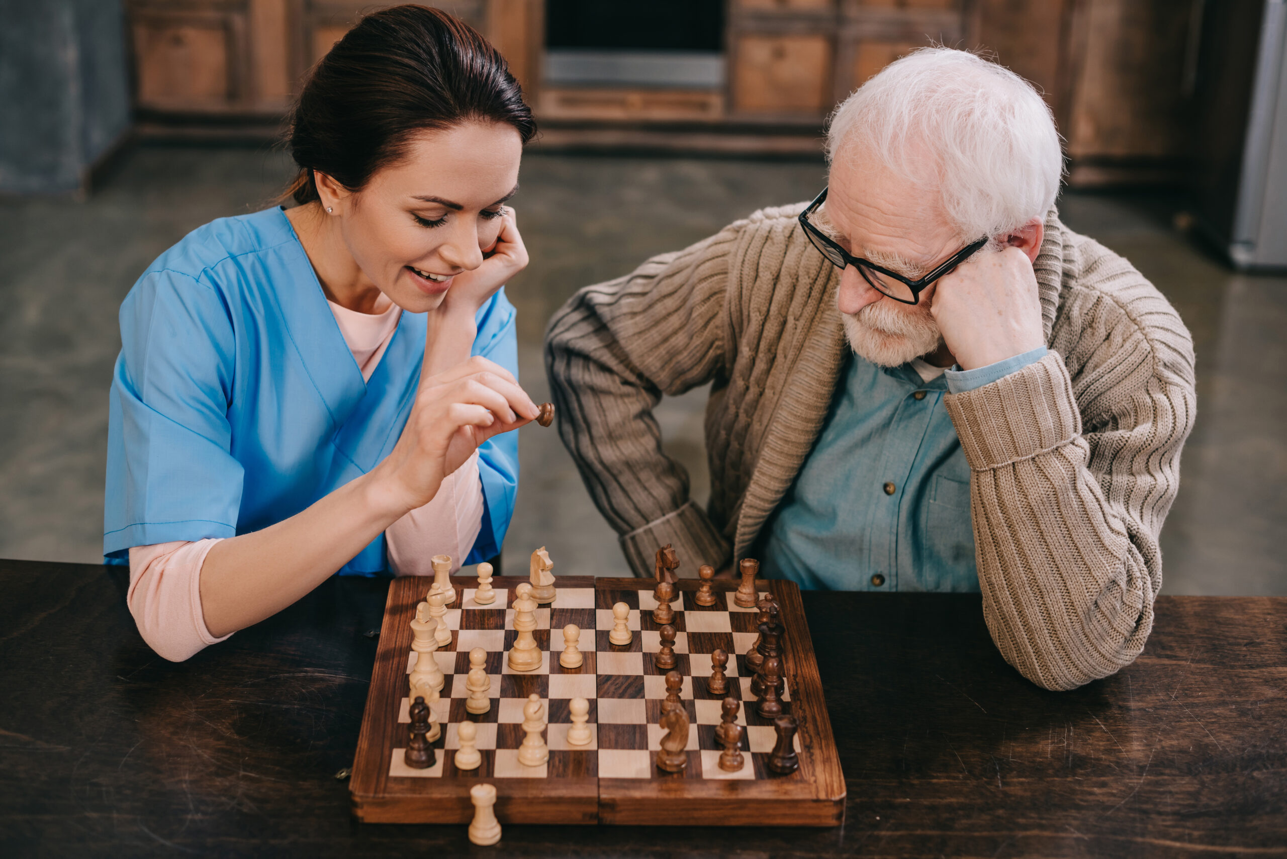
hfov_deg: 39.6
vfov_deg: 27.0
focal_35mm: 50
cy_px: 430
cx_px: 644
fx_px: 1788
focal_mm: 50
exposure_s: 1/200
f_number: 3.2
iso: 200
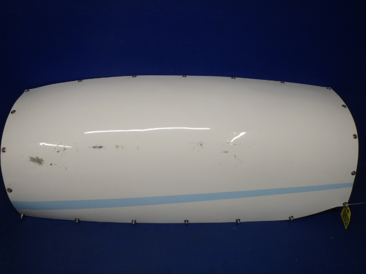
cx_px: 183
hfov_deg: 63.4
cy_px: 137
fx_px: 296
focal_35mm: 28
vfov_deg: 49.7
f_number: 3.9
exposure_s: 1/60
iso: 200
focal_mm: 5
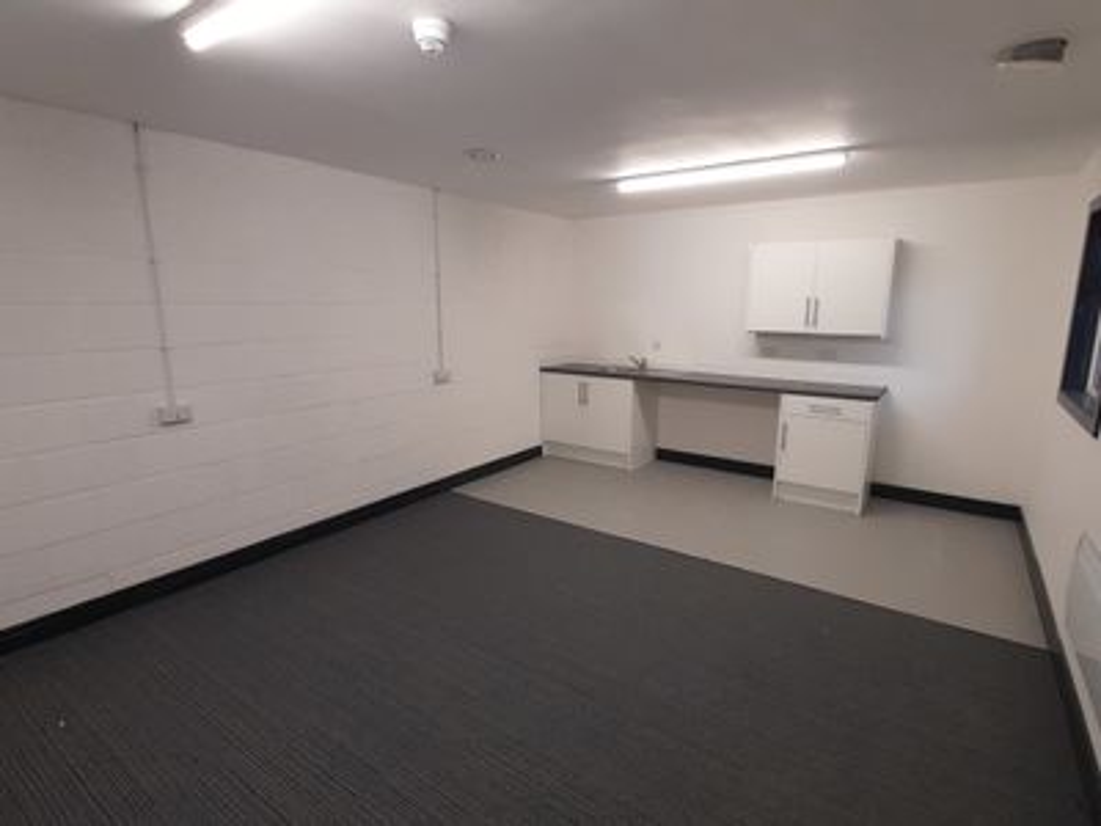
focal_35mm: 13
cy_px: 413
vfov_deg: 89.9
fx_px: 413
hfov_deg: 106.2
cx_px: 550
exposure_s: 1/50
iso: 64
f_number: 2.2
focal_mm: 1.42
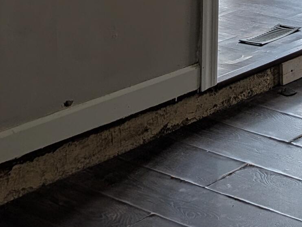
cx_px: 519
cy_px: -225
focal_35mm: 97
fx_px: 848
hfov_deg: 17.1
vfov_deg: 13.2
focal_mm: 6.9
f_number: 1.68
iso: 22
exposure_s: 1/105
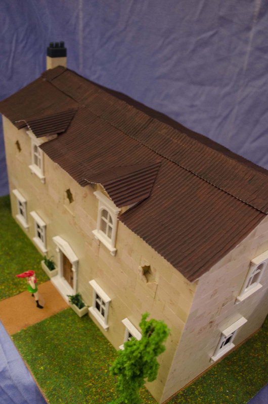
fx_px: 370
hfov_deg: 39.8
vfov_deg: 57.3
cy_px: 202
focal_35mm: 33
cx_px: 134
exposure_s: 1/5
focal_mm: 22
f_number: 3.8
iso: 800
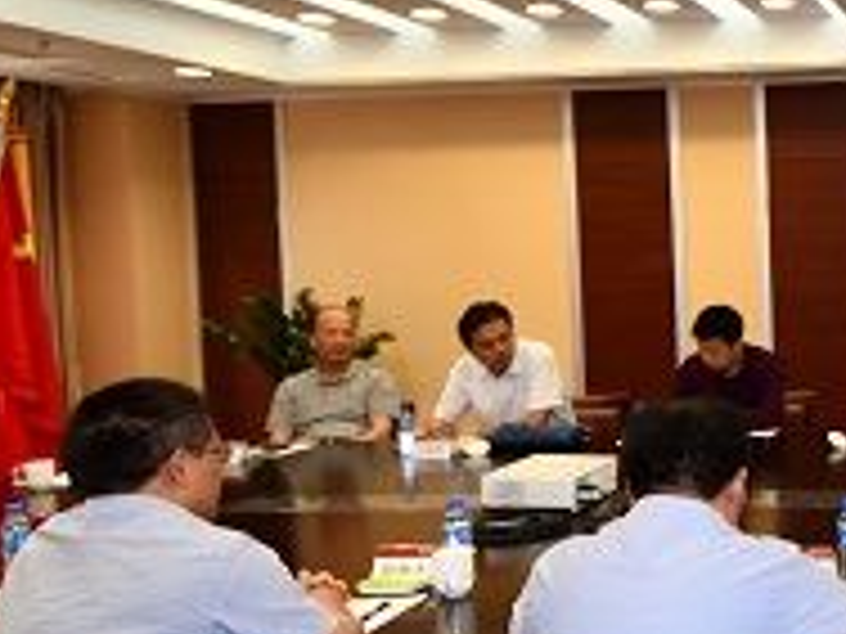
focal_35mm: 46
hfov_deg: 32.2
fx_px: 1124
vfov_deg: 31.4
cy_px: 378
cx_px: 1076
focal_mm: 10
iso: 400
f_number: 4
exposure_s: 1/60
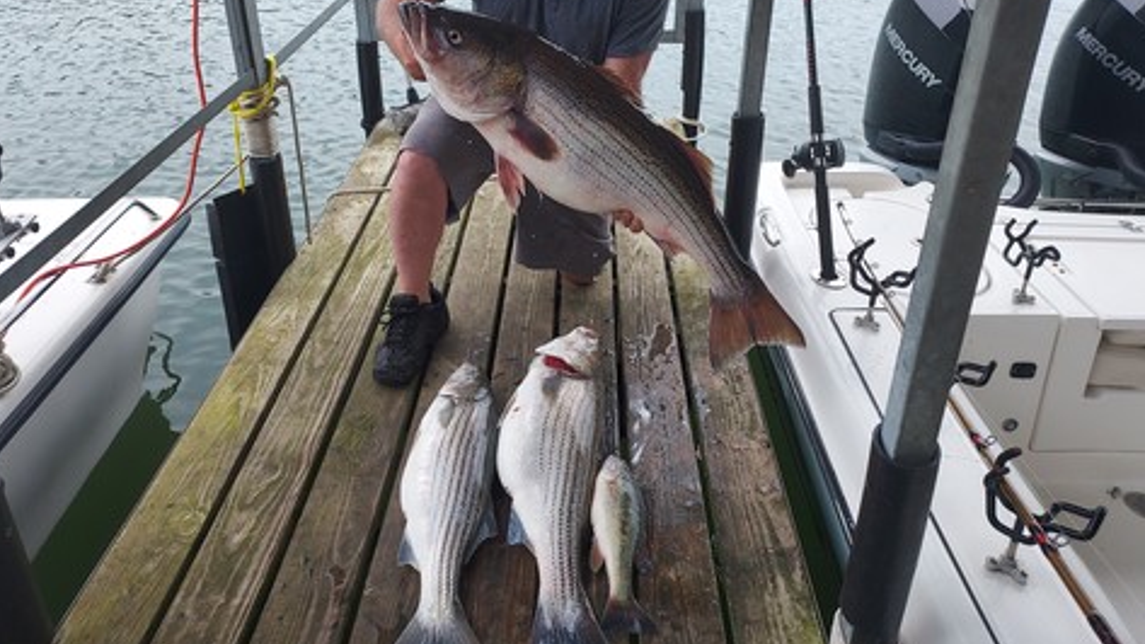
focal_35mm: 27
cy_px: 213
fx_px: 820
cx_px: 564
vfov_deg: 42.3
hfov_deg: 69.9
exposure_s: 1/434
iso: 40
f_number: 1.8
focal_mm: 4.6
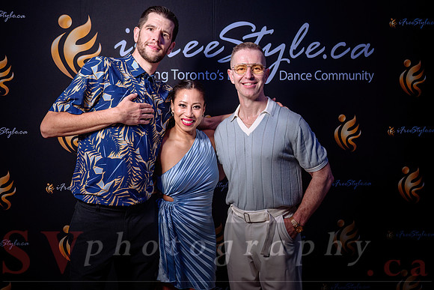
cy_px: 127
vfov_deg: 40.4
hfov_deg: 57.9
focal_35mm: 33
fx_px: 392
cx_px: 218
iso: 800
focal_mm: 29
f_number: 3.2
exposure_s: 1/80
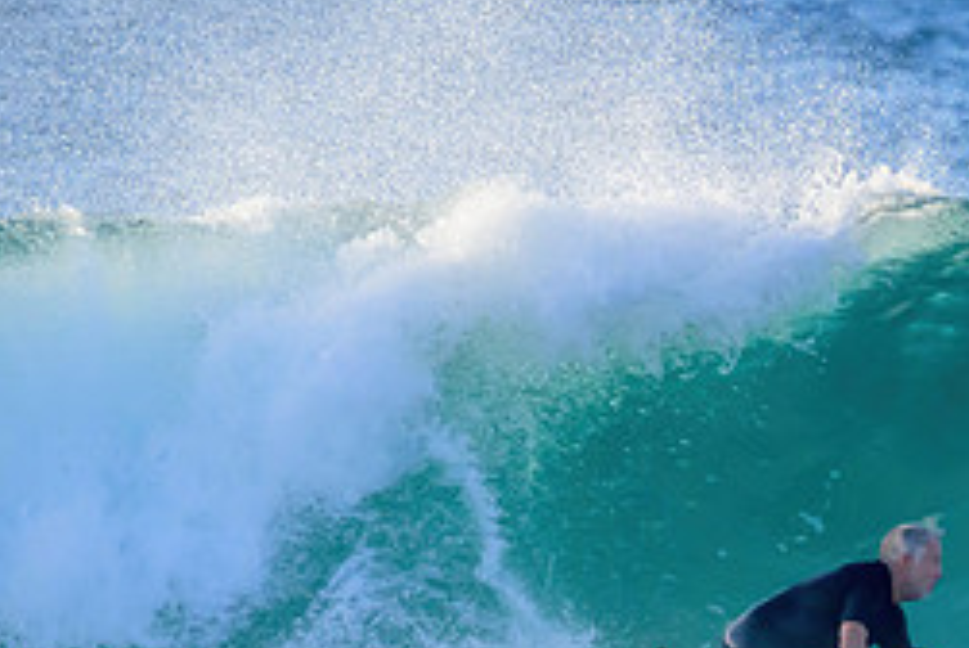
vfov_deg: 0.9
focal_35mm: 1542
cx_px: 1040
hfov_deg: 1.3
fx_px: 41553
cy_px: 620
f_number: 11
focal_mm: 610
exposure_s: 1/2000
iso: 3200
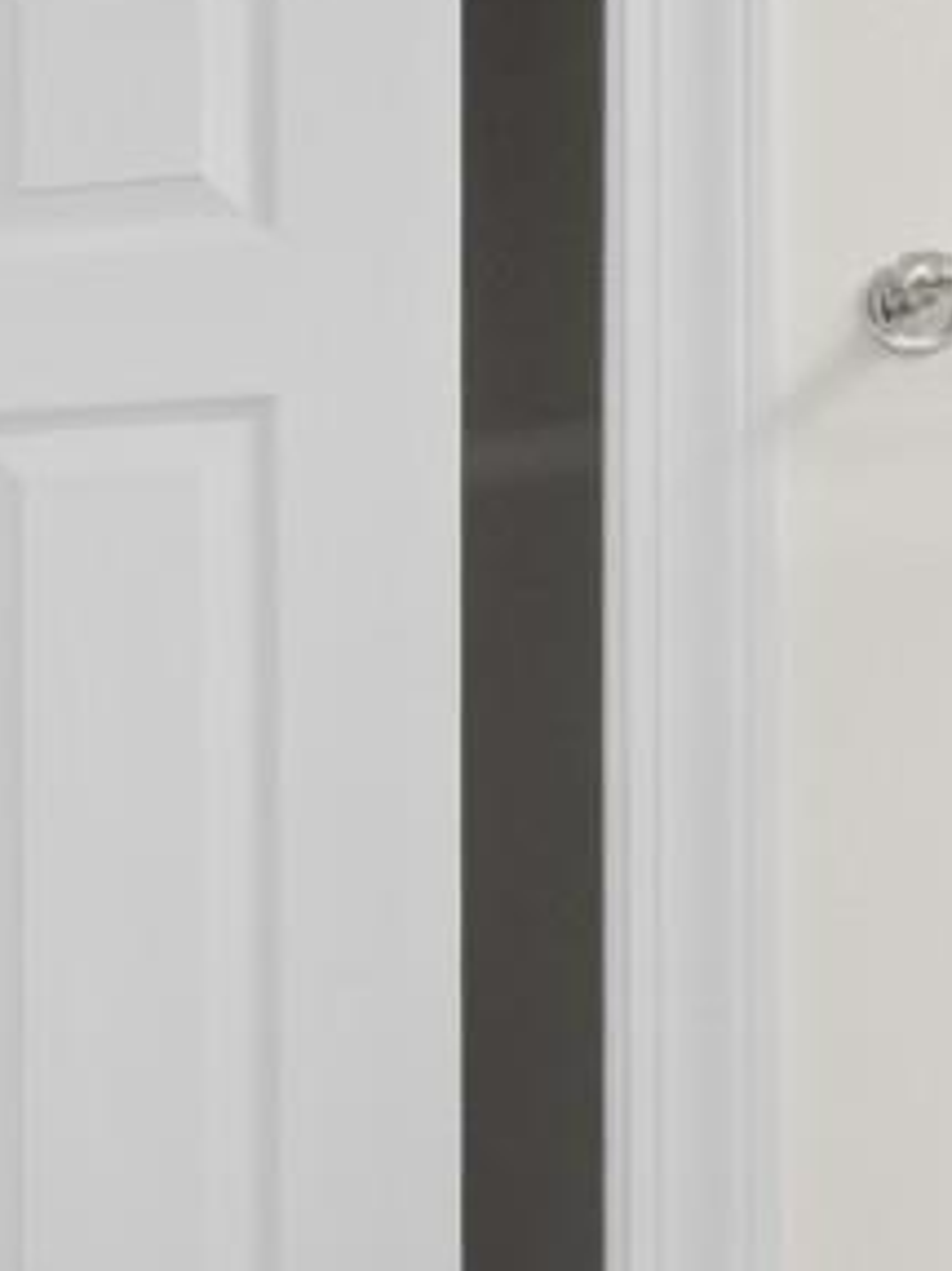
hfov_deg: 11.4
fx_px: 3780
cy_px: 1085
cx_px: -1461
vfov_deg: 18.8
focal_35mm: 103
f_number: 5
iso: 100
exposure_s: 1/15
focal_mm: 13
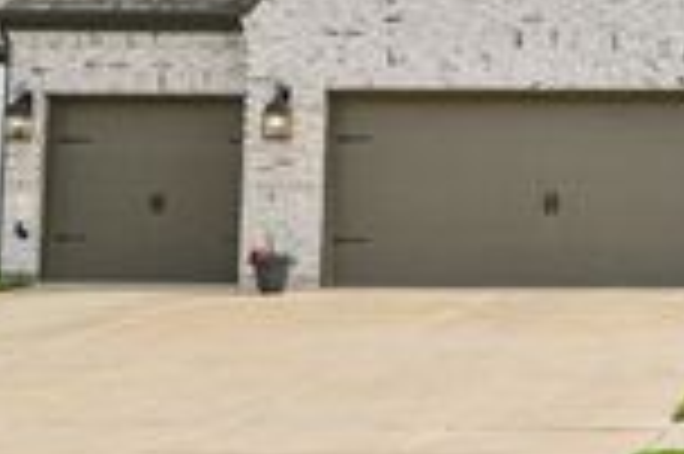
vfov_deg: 13.6
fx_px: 1879
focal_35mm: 99
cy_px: 29
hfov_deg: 18.9
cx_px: 922
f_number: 8
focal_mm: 30
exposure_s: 1/1250
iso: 400
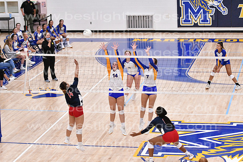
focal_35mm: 105
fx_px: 709
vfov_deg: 13.0
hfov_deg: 19.5
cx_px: 122
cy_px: 81
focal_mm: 70
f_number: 3.2
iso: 6400
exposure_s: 1/1000
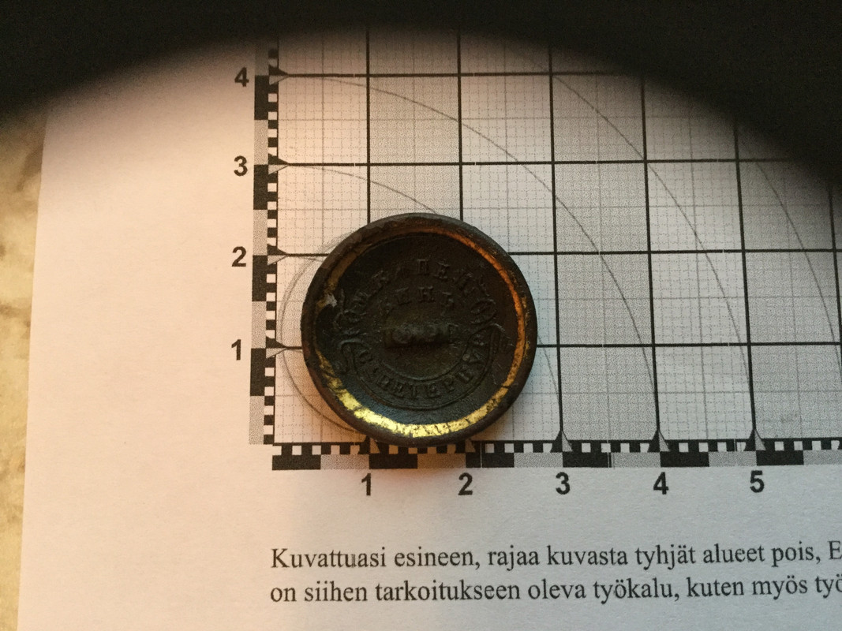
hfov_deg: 58.4
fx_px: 754
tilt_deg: -82.8
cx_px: 421
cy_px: 316
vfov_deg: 45.4
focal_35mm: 31
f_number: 2.4
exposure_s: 1/33
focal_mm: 3.3
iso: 200
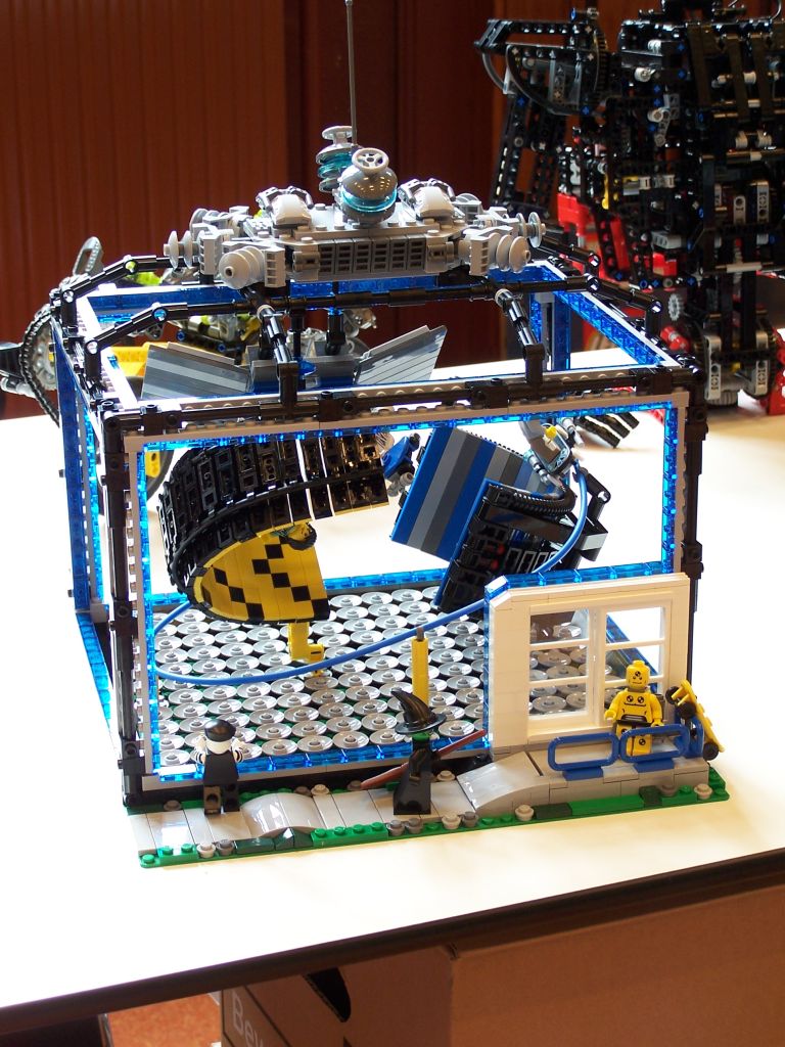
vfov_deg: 26.0
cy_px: 524
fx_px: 2268
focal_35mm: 75
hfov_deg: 19.6
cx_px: 392
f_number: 3.2
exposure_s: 1/15
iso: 80
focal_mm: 12.4
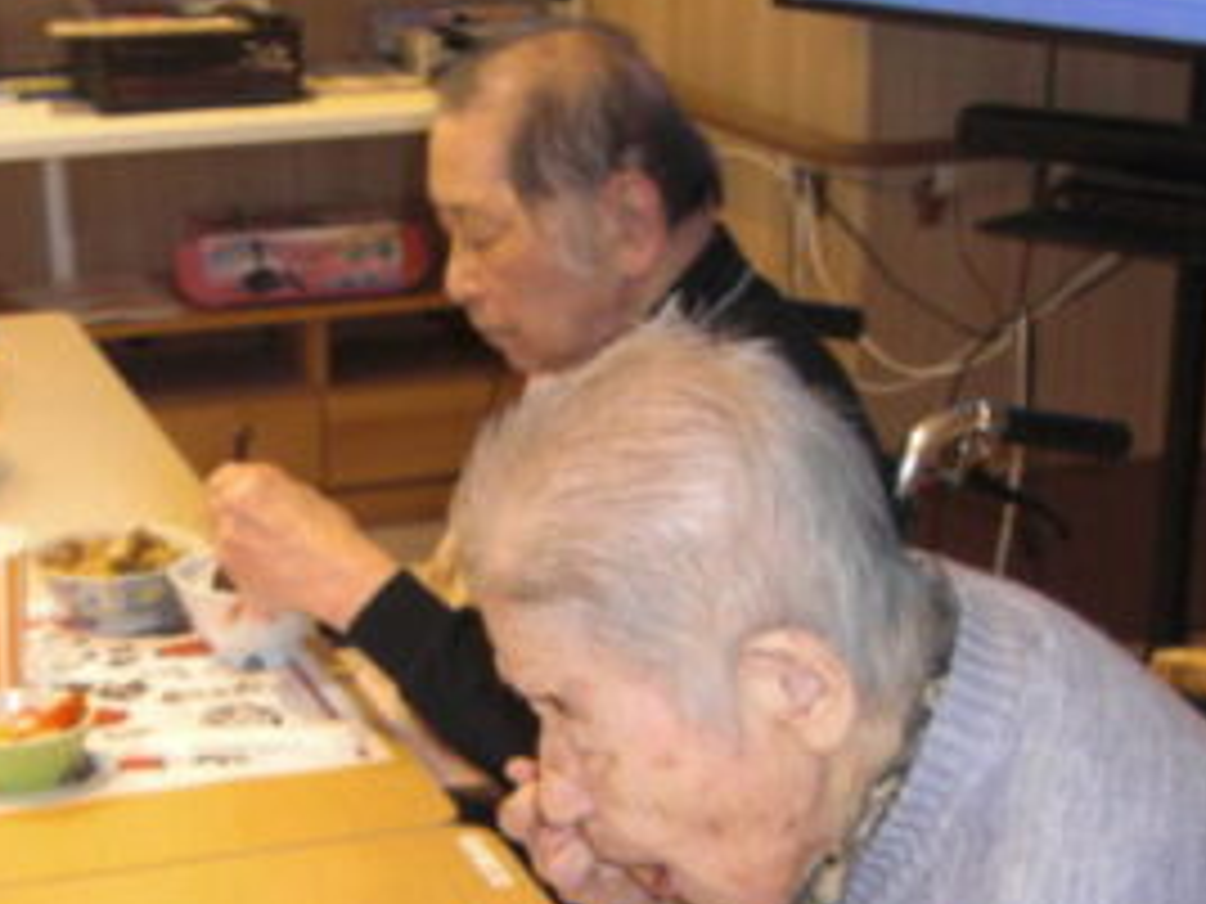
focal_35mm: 74
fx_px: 2578
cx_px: 504
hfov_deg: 26.3
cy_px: 796
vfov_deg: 19.6
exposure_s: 1/60
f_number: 2.7
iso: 200
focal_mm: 5.8
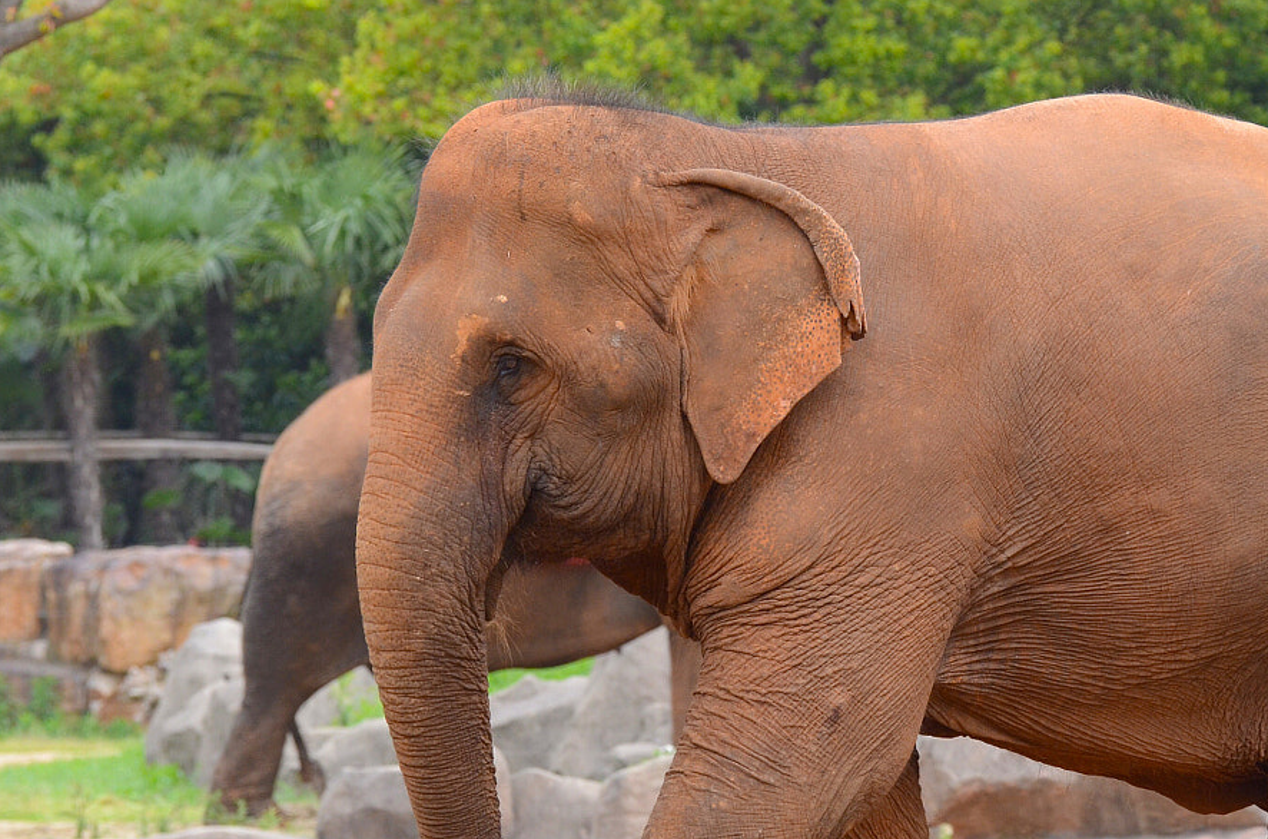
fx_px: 9521
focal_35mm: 271
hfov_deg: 7.6
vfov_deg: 5.0
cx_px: 902
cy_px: 467
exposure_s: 1/1600
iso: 640
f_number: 4.5
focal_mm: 100
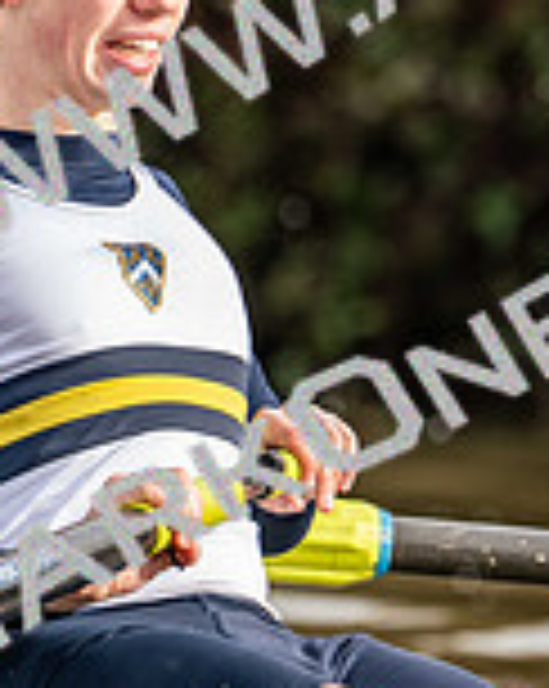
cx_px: 482
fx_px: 29000
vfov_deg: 1.4
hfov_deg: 1.1
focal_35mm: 1425
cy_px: 250
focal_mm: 400
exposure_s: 1/1600
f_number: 4.5
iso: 560
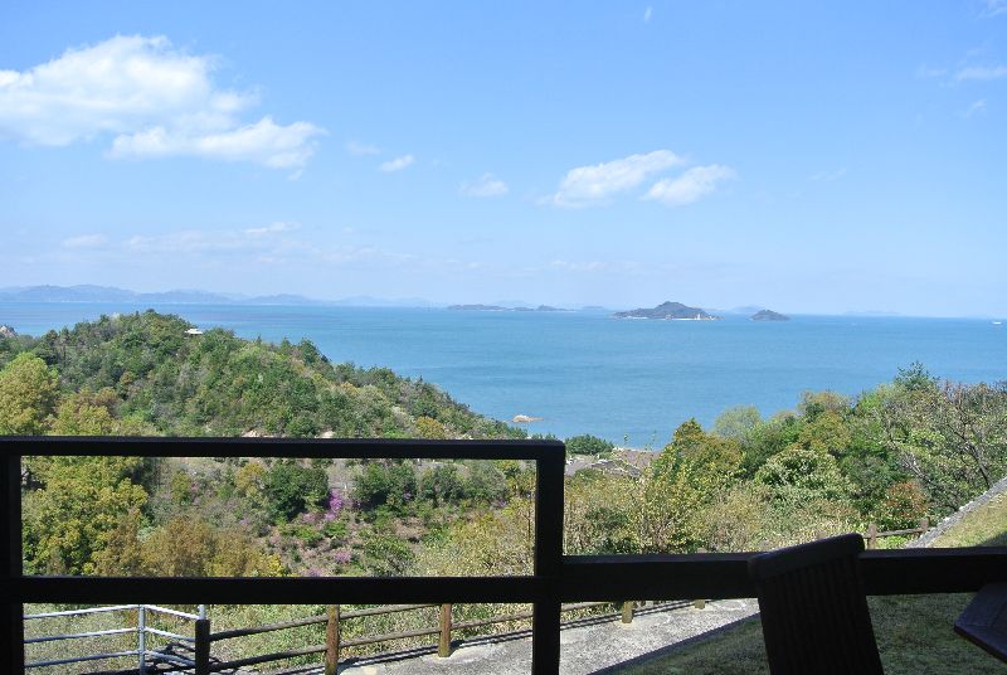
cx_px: 504
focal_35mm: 30
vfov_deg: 43.7
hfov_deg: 61.9
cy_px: 338
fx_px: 840
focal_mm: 11.4
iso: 100
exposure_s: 1/500
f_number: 4.5
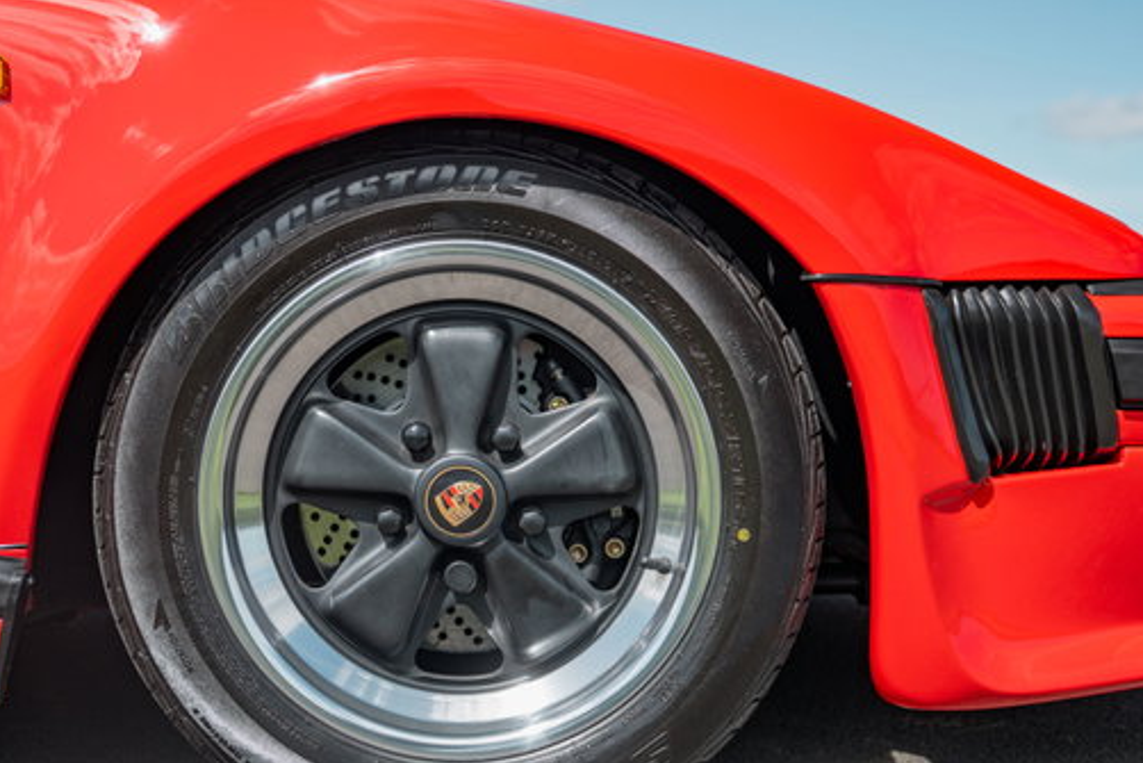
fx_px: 1747
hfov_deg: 36.2
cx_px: 486
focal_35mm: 55
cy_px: 471
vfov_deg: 24.6
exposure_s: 1/1000
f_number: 2.8
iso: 100
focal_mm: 36
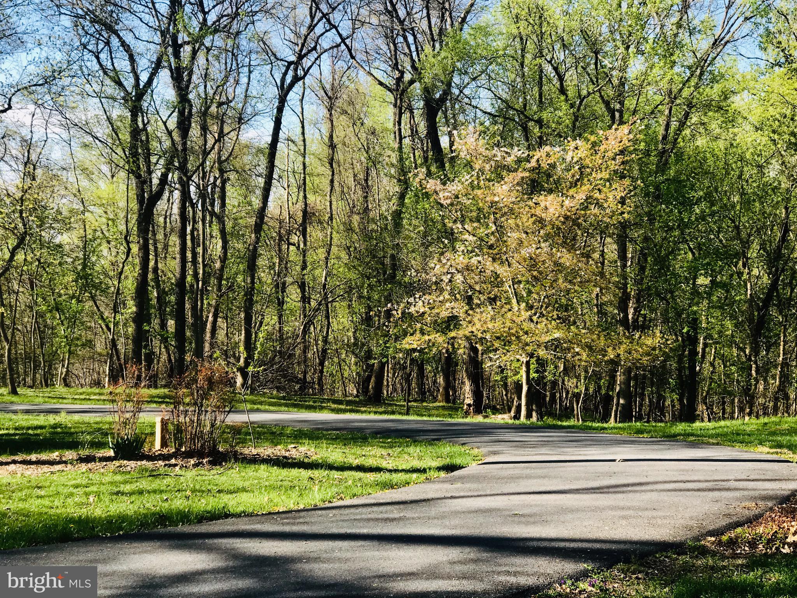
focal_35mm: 57
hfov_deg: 33.8
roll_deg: -1.8
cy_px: 299
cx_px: 398
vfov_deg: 25.7
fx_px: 1312
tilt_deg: -1.2
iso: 20
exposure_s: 1/267
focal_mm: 6.6
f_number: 2.8
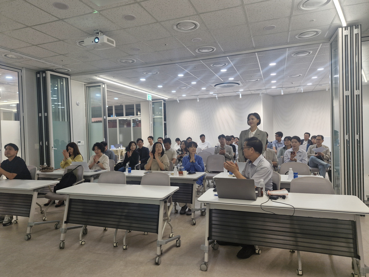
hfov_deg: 73.9
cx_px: 184
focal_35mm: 23
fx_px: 245
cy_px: 138
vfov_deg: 58.9
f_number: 1.8
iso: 64
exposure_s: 1/120
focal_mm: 5.54
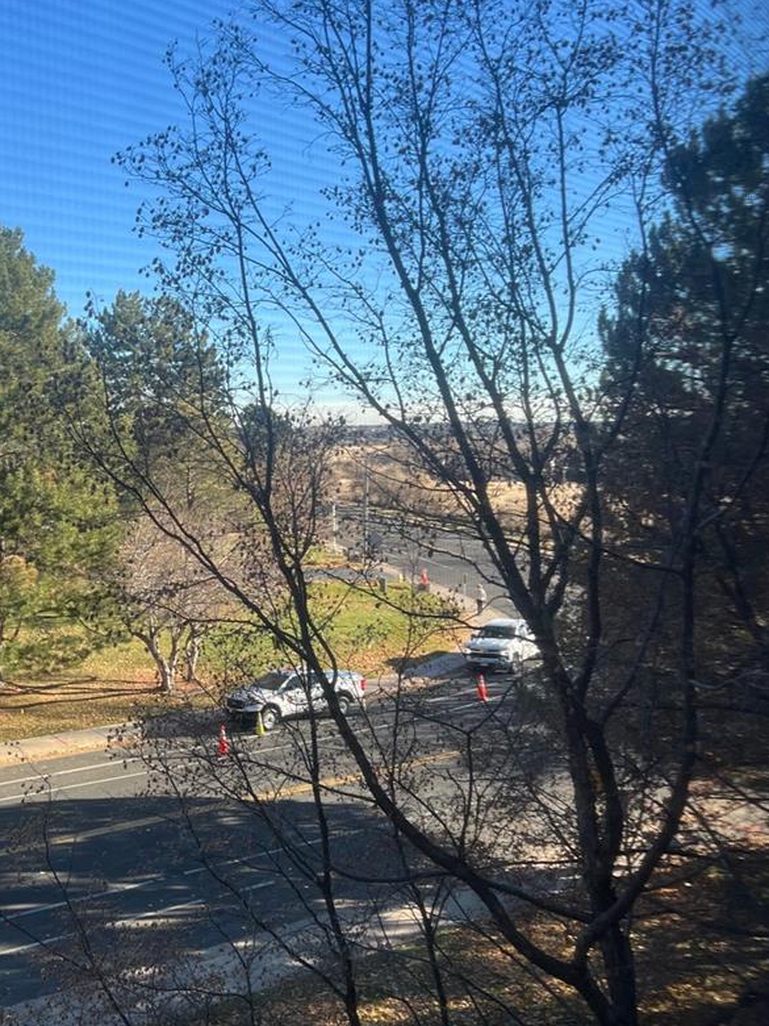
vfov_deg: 46.8
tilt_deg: -4.3
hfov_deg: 35.2
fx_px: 1185
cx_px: 191
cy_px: 531
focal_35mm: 40
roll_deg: +0.5
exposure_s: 1/982
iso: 50
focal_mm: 5.7
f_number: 1.5
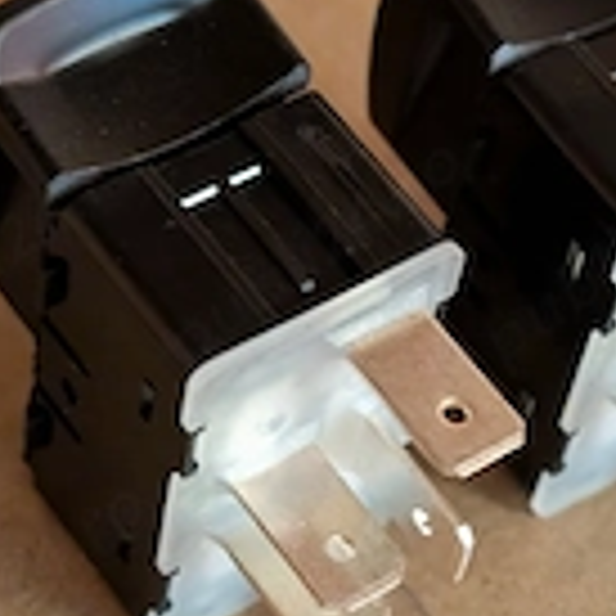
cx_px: 472
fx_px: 2537
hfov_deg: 13.8
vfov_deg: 13.8
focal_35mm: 126
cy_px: 324
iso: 799
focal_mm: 6.9
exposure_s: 1/25
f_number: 1.68
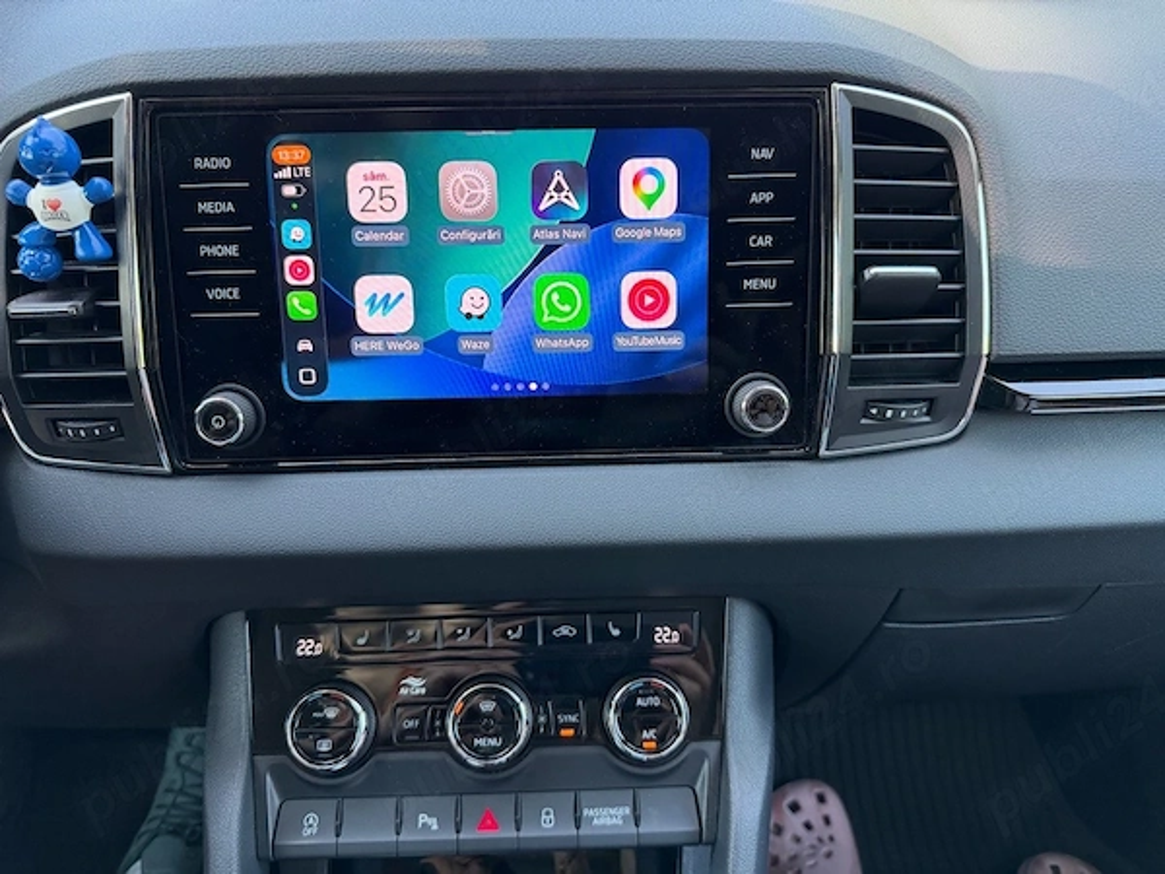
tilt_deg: -29.3
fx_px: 808
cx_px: 582
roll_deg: -0.8
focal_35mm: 24
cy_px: 437
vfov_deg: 56.8
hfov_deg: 71.6
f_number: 1.78
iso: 200
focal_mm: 6.76
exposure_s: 1/108
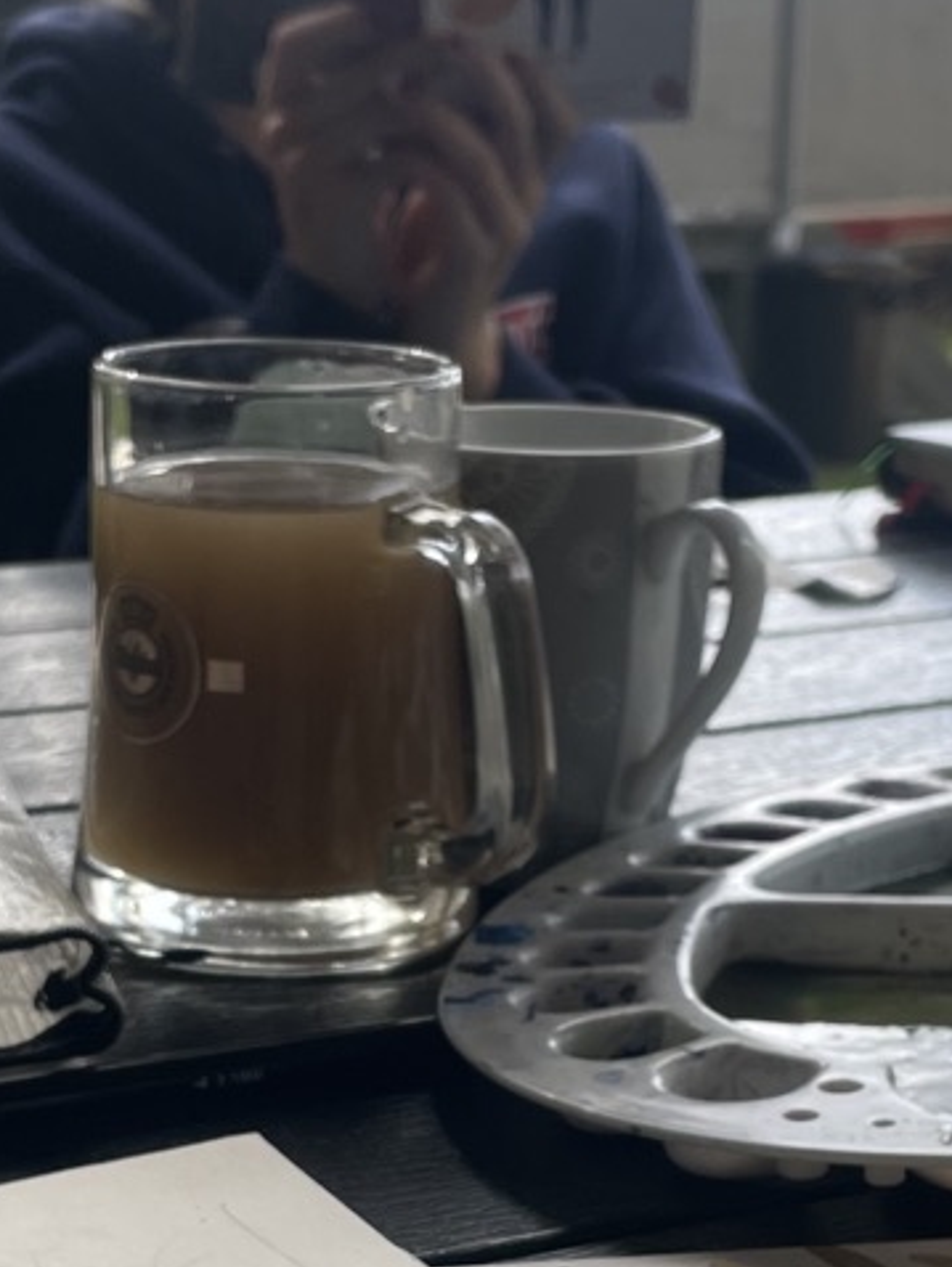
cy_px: 1119
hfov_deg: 17.0
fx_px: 3187
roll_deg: +0.1
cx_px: 345
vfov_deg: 22.0
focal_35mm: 87
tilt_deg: -19.0
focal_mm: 4.2
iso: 32
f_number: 1.6
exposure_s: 1/487
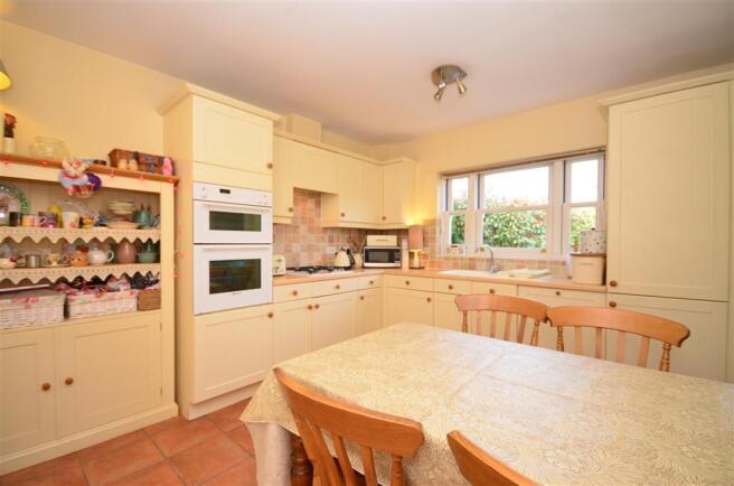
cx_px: 367
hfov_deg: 100.5
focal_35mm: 15
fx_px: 305
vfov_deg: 77.0
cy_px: 243
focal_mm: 10
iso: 200
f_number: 5
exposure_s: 1/30
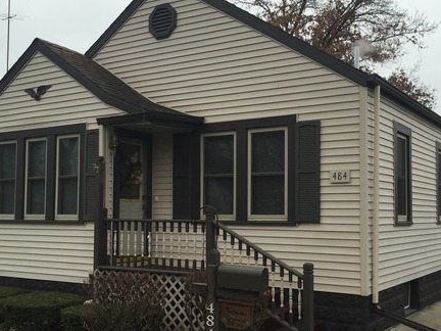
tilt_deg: +2.8
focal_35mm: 43
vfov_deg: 33.6
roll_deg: -1.3
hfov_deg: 43.9
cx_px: 223
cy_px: 186
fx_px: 548
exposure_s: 1/359
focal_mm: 4.15
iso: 32
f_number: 2.2
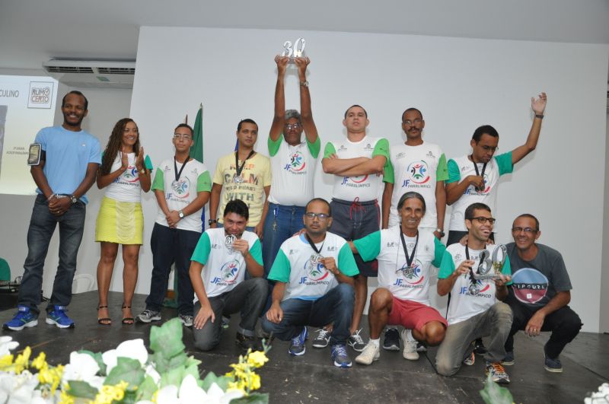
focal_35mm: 27
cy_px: 202
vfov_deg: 47.8
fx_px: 456
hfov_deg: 67.5
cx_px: 304
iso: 800
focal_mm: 18
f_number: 4
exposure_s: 1/60
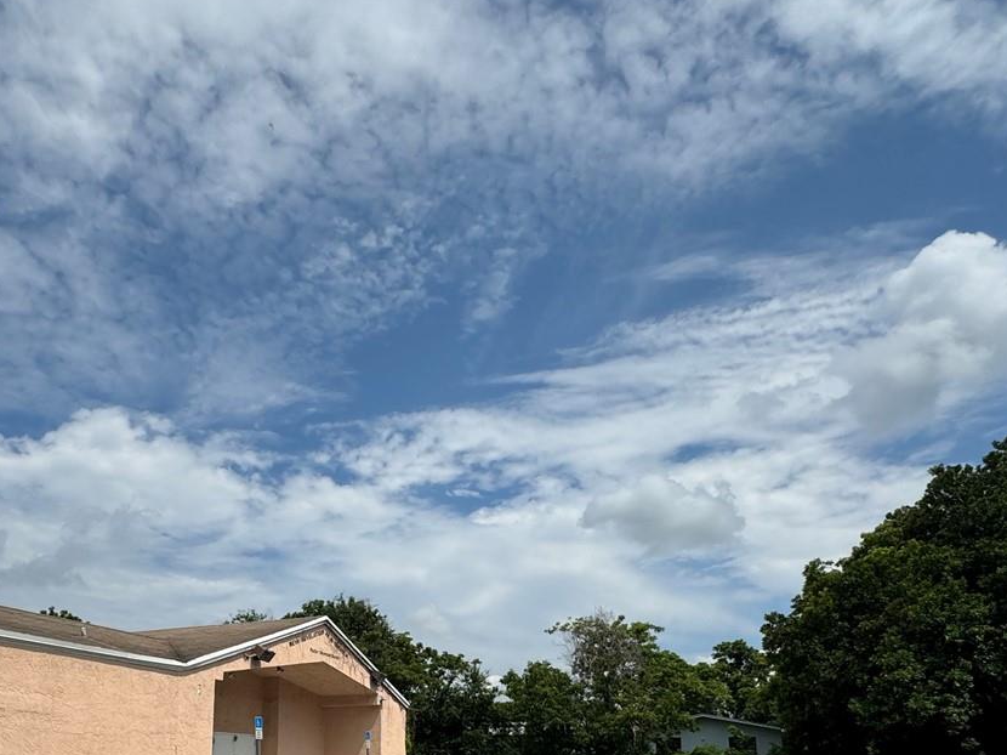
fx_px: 785
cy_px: 635
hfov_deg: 64.2
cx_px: 363
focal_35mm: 27
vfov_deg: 47.6
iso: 40
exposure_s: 1/4926
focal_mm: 2.22
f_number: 2.2
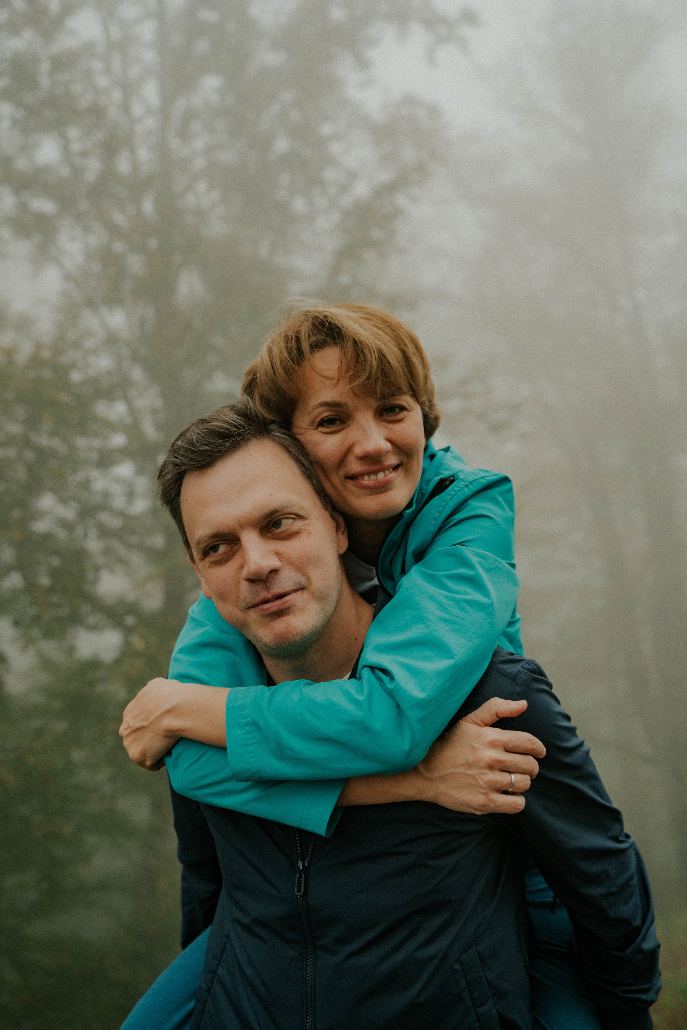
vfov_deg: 50.7
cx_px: 344
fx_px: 1087
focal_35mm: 38
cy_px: 515
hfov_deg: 35.1
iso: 320
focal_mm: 38
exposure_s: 1/100
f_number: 3.5
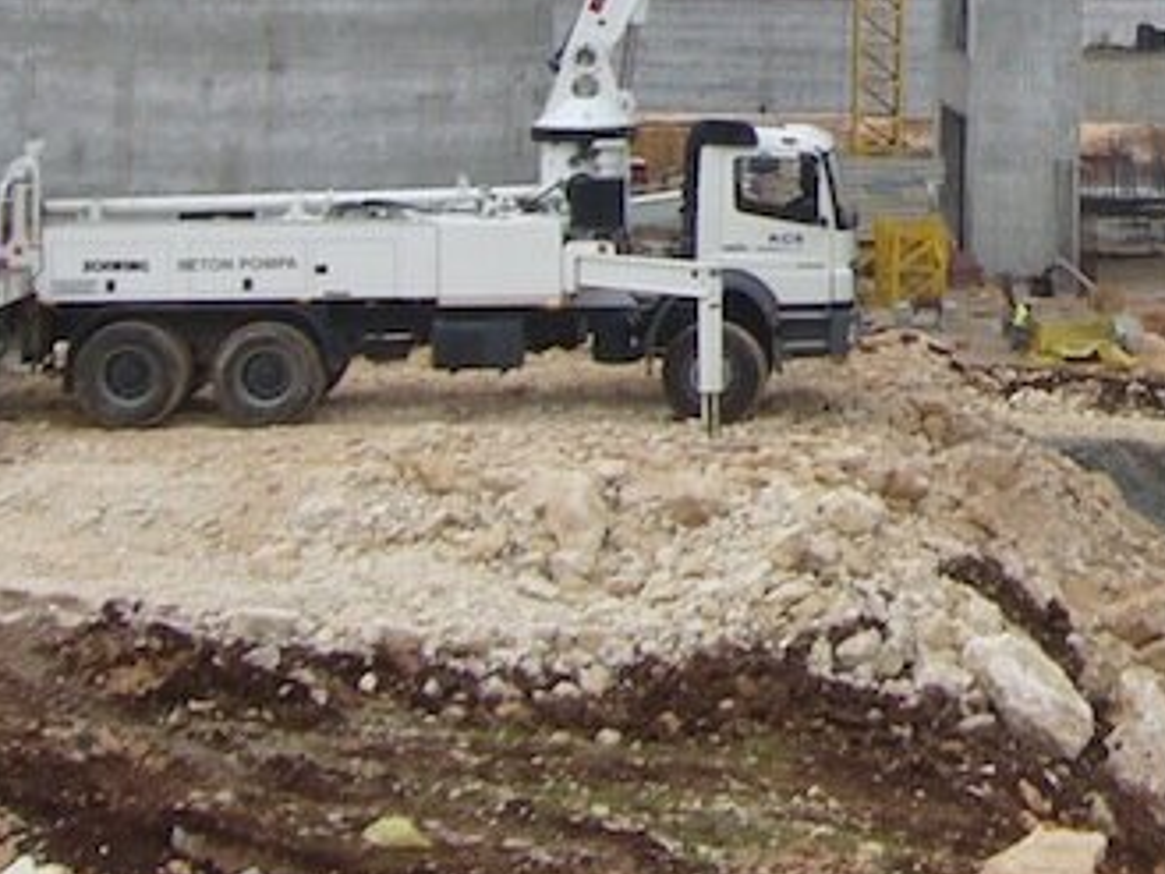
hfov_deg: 16.9
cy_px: -326
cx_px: 1551
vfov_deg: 13.0
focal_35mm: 109
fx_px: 3670
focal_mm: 5.8
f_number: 5.6
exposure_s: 1/125
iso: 80
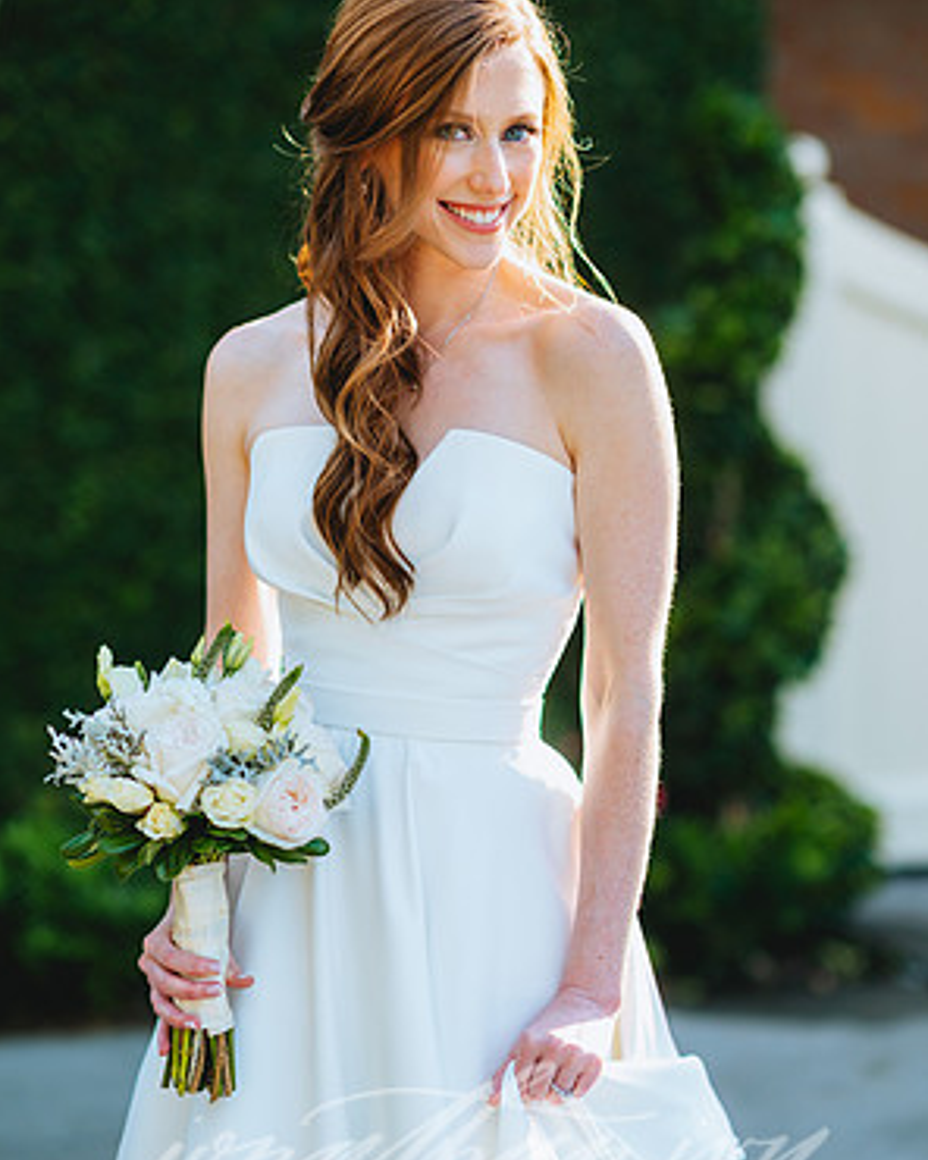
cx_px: 462
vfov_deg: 19.8
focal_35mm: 97
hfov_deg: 15.9
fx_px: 3330
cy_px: 577
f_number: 2
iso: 100
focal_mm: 85
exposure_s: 1/800
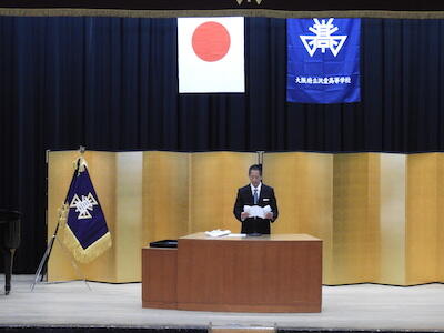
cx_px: 222
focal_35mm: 200
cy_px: 166
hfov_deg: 9.9
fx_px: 2565
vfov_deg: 7.4
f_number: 5.3
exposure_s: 1/15
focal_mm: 35.8
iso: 640
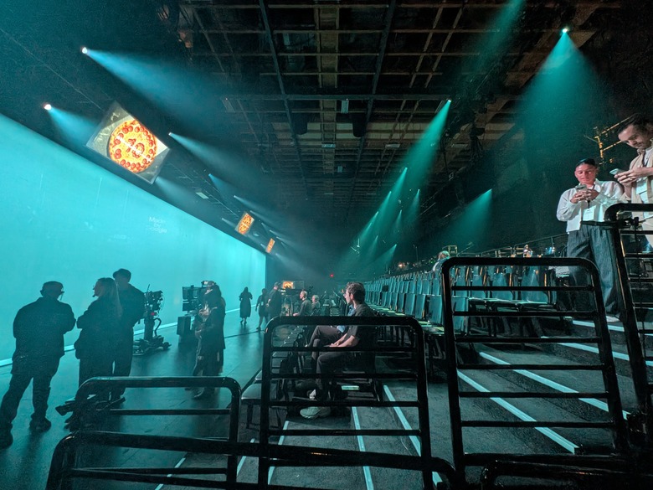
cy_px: 245
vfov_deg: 89.9
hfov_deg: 106.2
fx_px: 245
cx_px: 326
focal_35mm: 13
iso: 475
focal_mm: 1.54
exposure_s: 1/23.8
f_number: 2.2
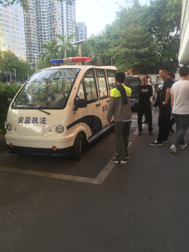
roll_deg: +0.0
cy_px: 126
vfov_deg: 61.7
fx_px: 211
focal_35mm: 29
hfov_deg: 48.2
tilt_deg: -8.6
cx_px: 94
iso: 32
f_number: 2.2
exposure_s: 1/50
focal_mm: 4.15
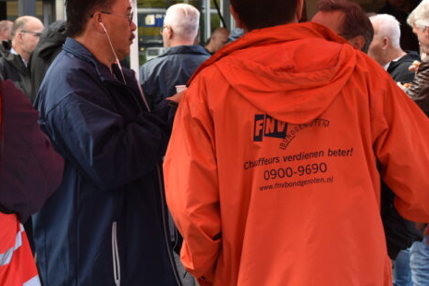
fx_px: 798
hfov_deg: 29.4
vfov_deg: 20.3
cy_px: 106
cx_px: 80
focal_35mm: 67
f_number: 3.8
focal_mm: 23
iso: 200
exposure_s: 1/200
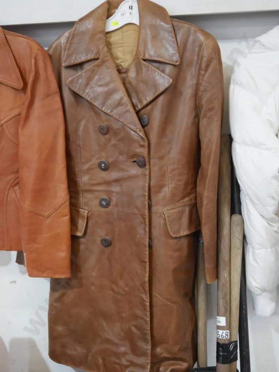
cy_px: 186
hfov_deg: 37.8
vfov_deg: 49.0
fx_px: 408
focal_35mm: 38
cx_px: 140
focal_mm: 19
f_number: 4.1
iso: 1250
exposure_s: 1/60
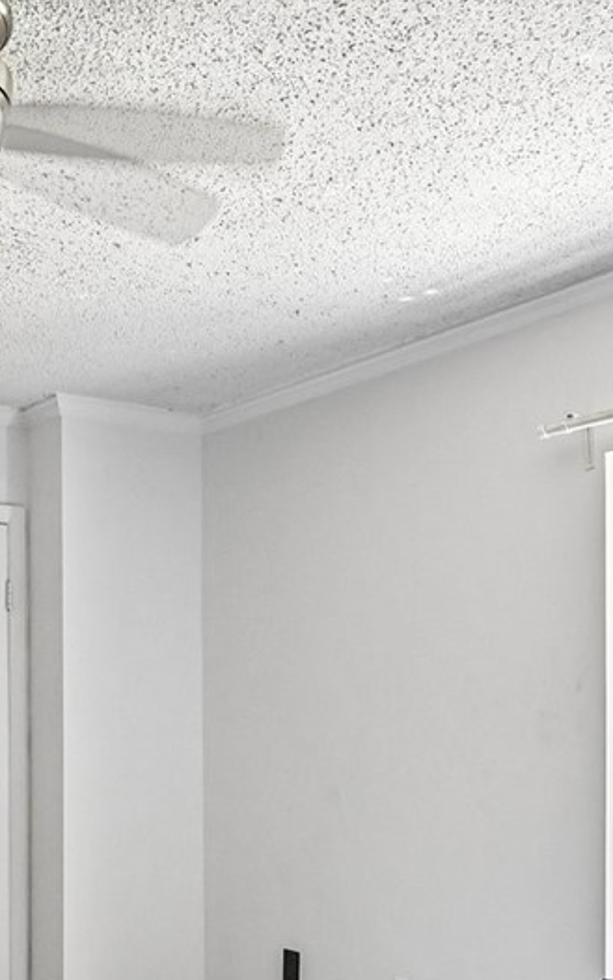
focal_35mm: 46
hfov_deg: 27.5
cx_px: 128
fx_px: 1229
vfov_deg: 42.0
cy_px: 750
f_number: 8
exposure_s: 1/125
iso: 2500
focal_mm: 14
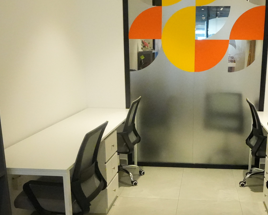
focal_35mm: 43
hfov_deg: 42.4
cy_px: 146
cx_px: 176
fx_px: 341
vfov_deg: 34.5
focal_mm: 10
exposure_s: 1/400
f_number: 4
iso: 8000
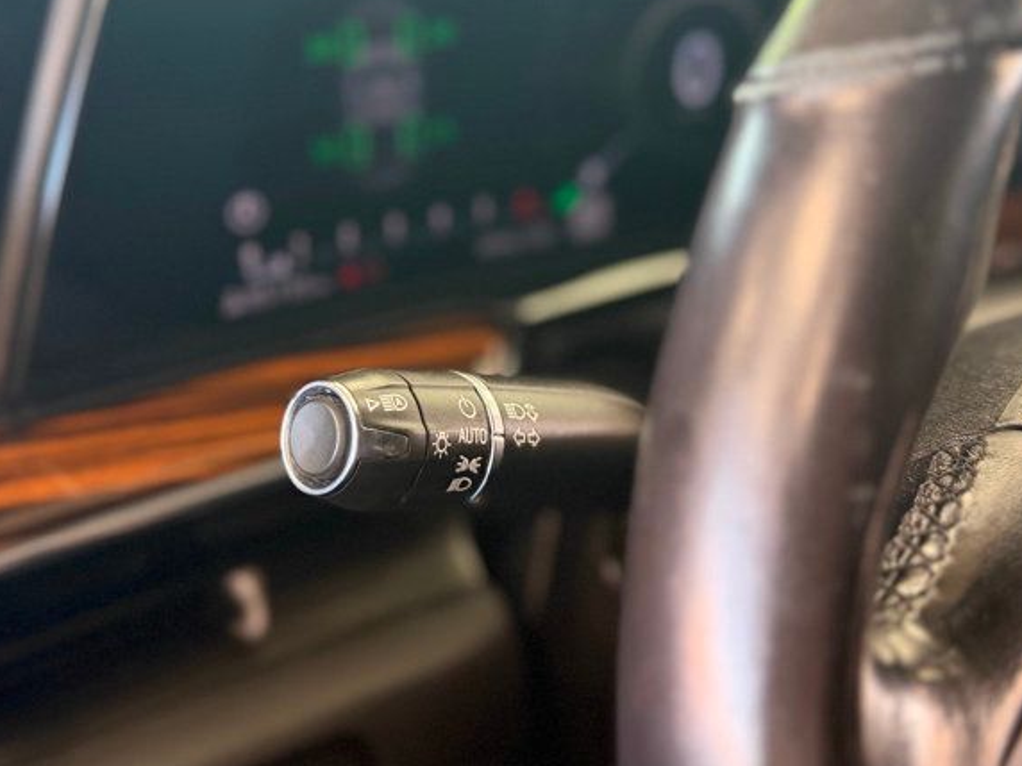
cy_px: 237
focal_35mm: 43
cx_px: 418
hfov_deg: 43.7
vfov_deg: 33.2
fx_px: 1270
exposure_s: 1/60
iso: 400
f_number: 1.78
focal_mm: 6.76
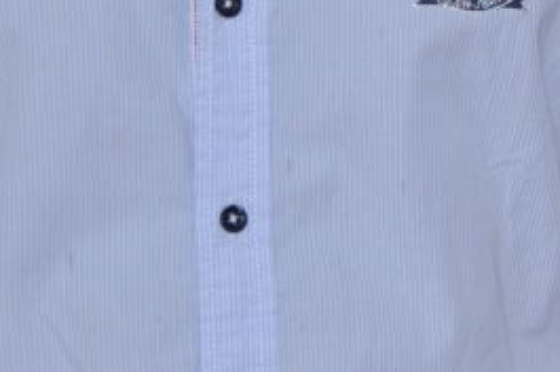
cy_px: -303
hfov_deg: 6.3
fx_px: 4925
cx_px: 1186
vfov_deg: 4.3
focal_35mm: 317
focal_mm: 35
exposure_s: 1/160
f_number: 5
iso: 250
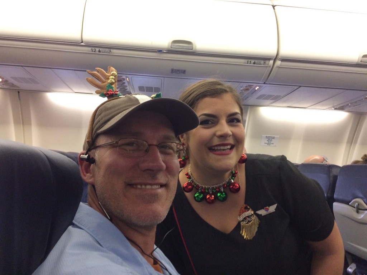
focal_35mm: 29
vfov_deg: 48.2
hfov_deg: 61.7
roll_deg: -2.1
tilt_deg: +1.3
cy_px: 138
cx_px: 184
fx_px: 307
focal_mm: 4.15
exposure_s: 1/30
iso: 320
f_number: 2.2
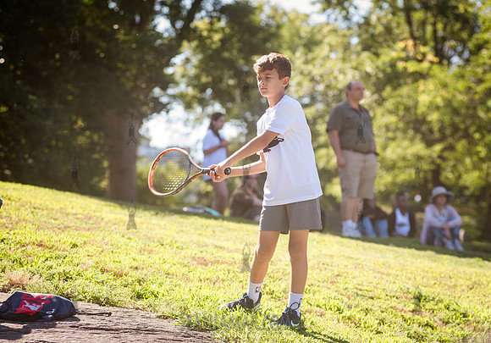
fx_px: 1972
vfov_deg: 9.9
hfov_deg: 14.2
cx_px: 234
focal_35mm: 143
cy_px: 172
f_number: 4
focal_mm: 120
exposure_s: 1/500
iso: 250
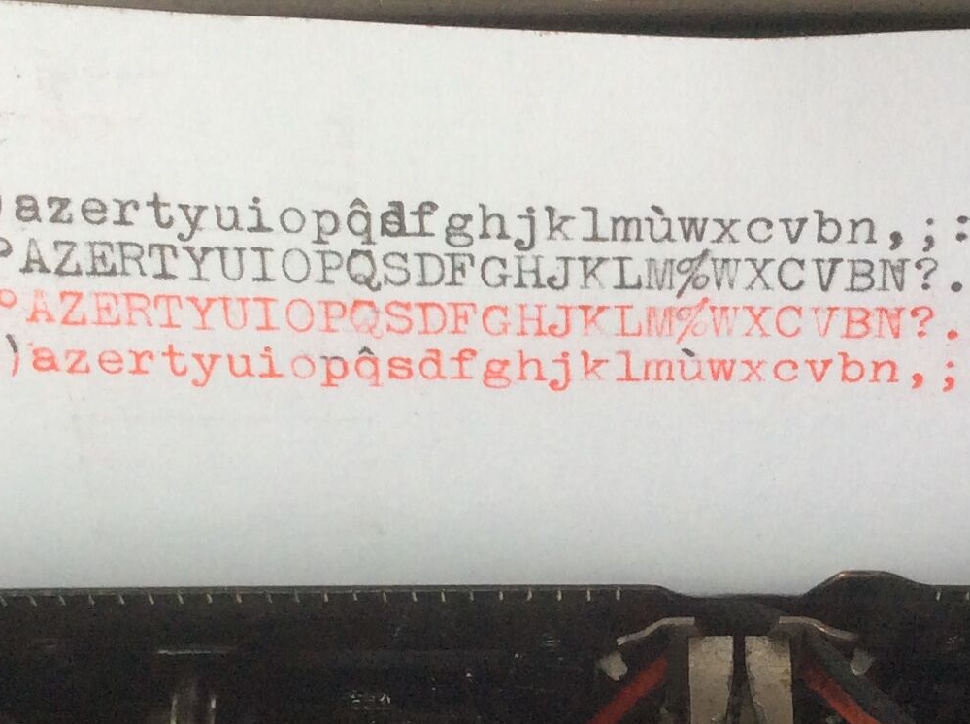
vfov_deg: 17.7
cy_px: 426
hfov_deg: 23.5
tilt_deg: -66.4
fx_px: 2322
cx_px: 624
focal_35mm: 83
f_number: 2.4
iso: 64
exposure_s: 1/100
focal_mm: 3.3
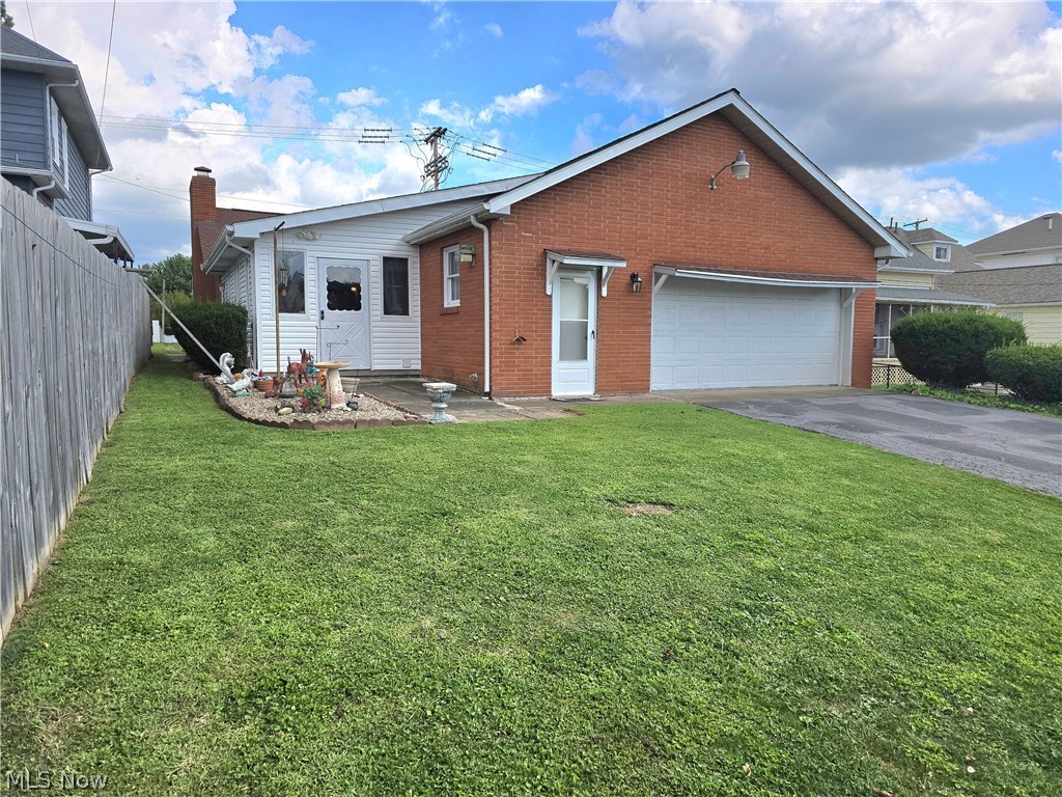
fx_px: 706
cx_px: 531
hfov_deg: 73.9
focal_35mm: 23
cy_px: 398
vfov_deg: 58.9
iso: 12
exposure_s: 1/769
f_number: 1.7
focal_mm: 6.3
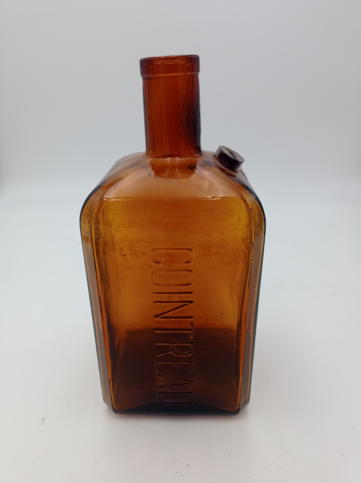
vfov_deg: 63.5
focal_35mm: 28
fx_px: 390
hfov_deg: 49.7
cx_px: 180
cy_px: 242
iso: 164
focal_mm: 4.7
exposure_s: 1/100
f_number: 1.79
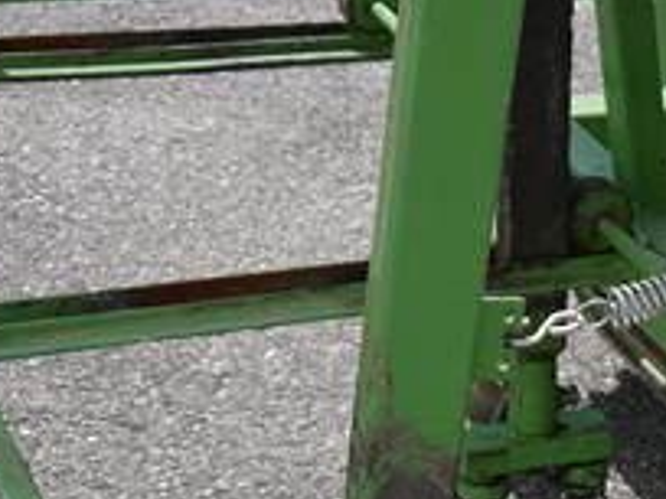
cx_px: 787
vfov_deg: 12.6
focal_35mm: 113
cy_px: 672
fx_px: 2174
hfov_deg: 16.7
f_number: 4.1
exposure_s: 1/800
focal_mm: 18
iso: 100
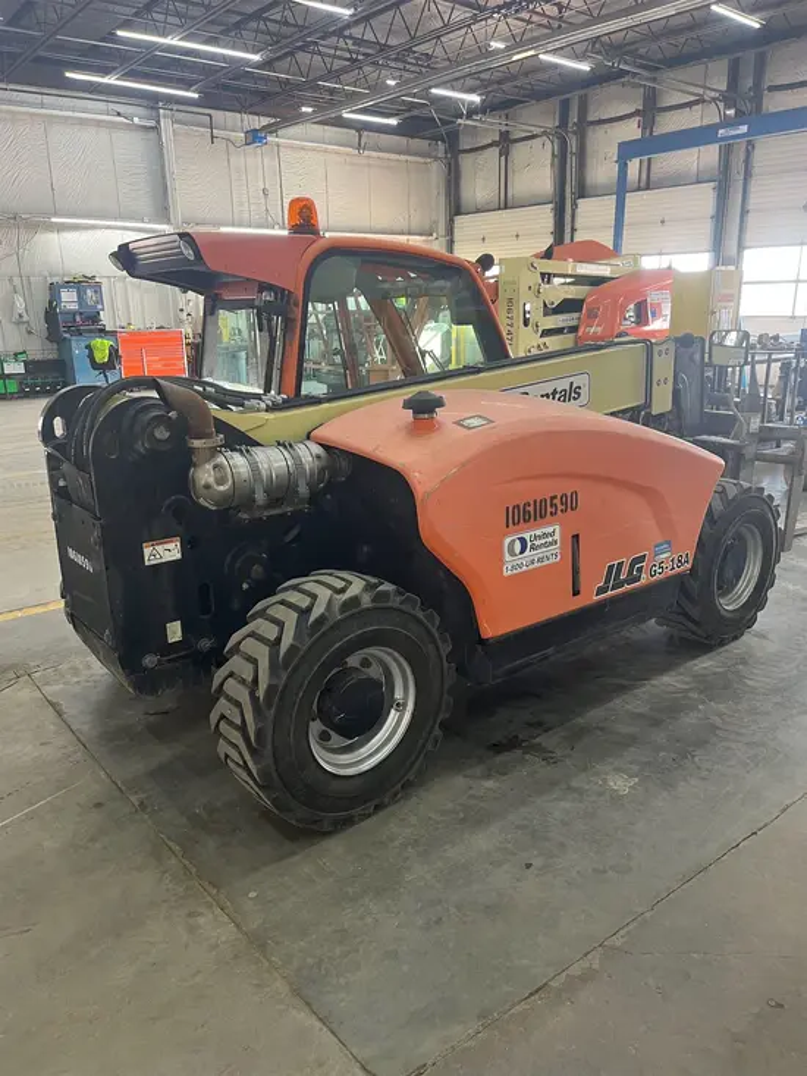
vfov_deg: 67.3
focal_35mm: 26
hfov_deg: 53.1
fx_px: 808
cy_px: 538
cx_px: 404
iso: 100
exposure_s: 1/60
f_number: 1.6
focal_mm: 5.1
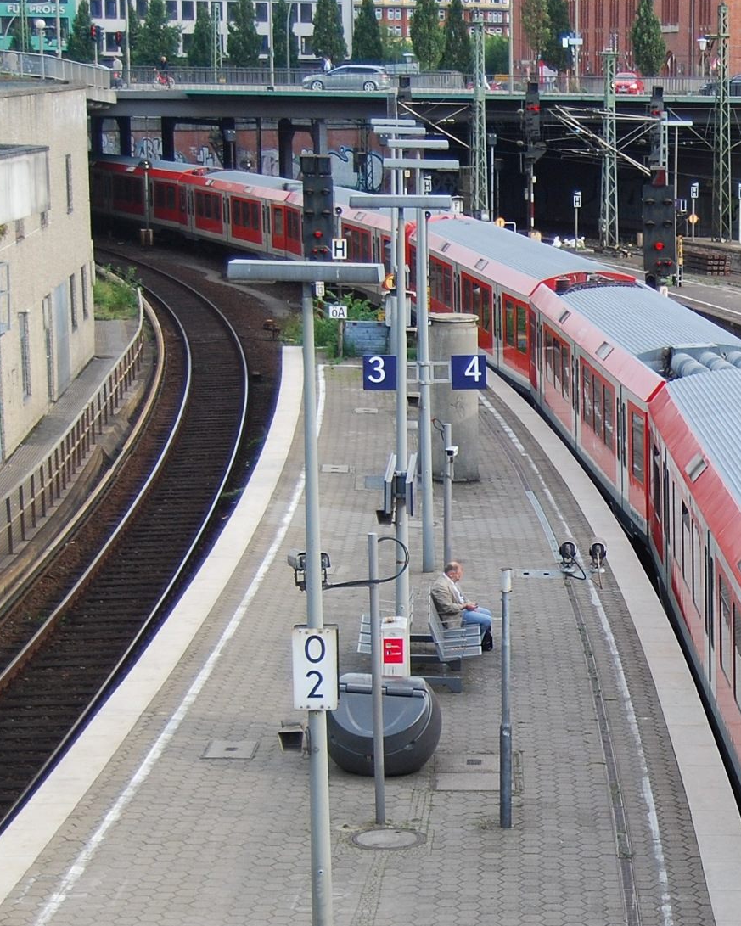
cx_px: 898
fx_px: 2549
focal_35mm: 93
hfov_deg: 15.9
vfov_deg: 20.4
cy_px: 691
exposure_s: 1/500
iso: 250
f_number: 4
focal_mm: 24
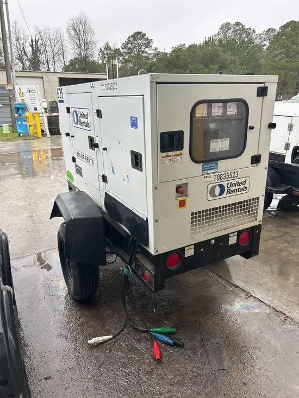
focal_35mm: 26
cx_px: 150
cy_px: 199
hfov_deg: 53.1
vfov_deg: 67.3
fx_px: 299
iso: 32
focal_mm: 5.7
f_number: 1.5
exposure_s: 1/140
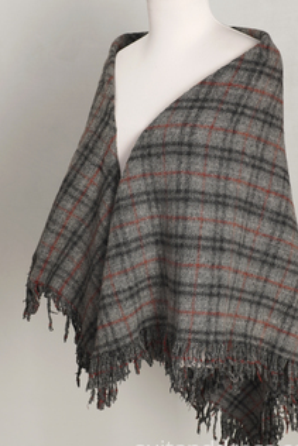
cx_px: 167
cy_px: 210
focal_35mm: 59
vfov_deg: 33.9
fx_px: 732
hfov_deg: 23.0
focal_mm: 32
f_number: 5
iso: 320
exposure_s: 1/40
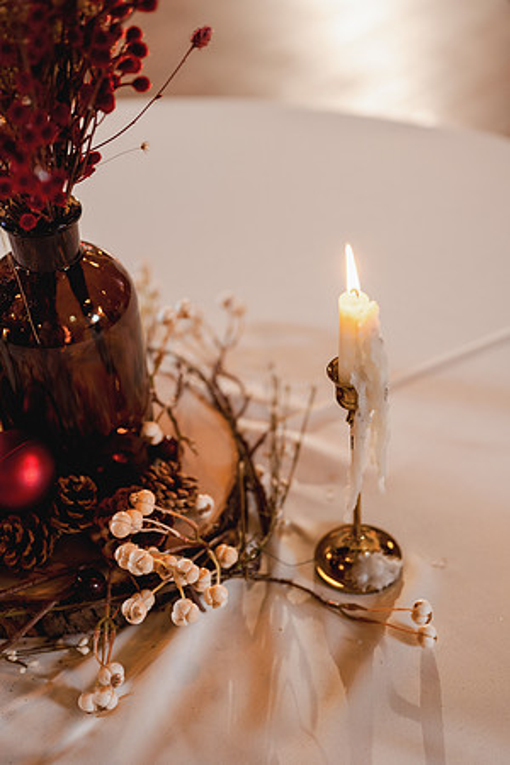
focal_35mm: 50
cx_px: 255
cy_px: 382
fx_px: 1062
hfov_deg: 27.0
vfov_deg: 39.6
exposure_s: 1/60
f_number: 2.5
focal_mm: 50
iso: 400
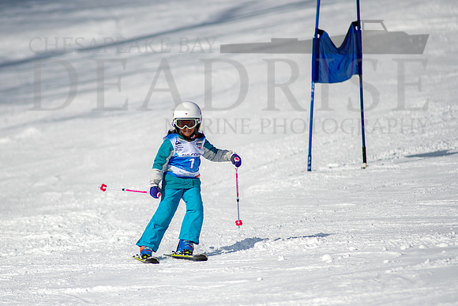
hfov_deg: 3.8
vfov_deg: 2.5
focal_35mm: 544
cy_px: 167
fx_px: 6923
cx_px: 181
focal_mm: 300
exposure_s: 1/6400
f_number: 2.8
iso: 100
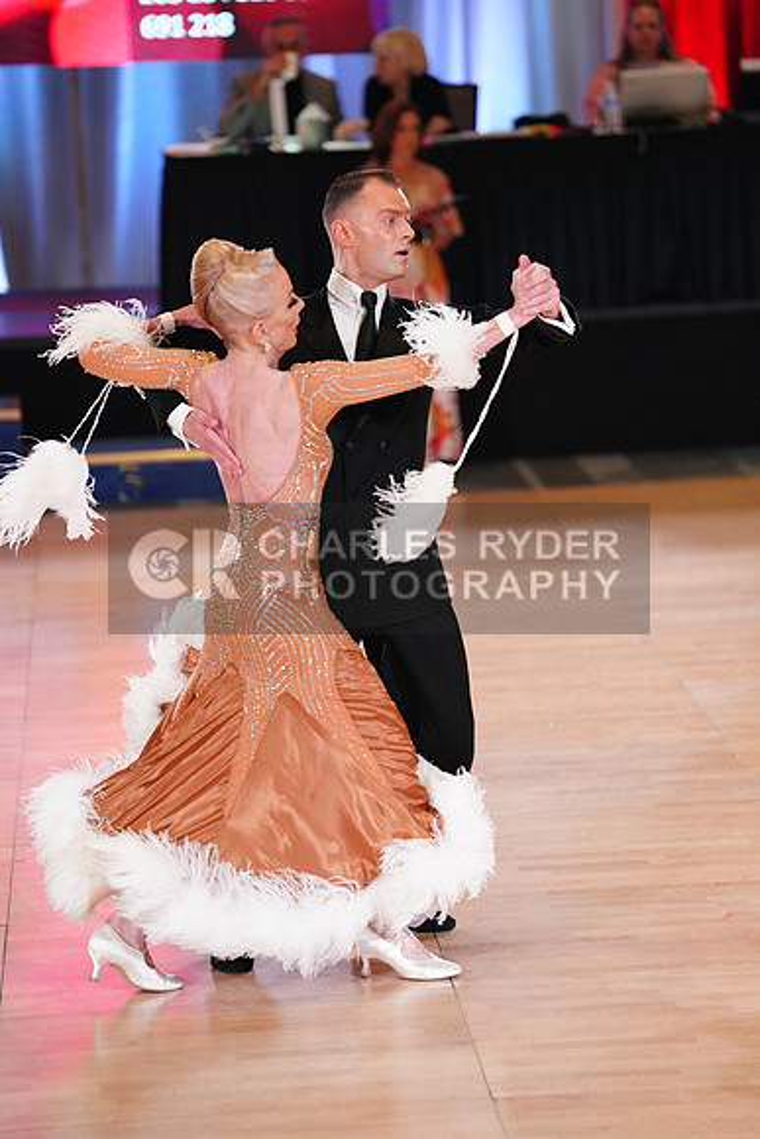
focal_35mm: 150
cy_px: 570
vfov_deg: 13.7
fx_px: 4747
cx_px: 380
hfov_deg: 9.2
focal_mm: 150
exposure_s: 1/640
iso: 2500
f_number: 2.8
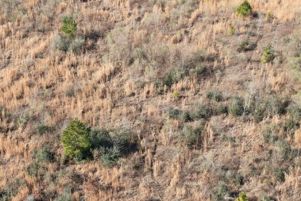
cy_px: 116
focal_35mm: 67
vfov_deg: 20.3
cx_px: 82
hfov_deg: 29.7
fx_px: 560
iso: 100
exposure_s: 1/725
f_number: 2.8
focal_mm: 8.38
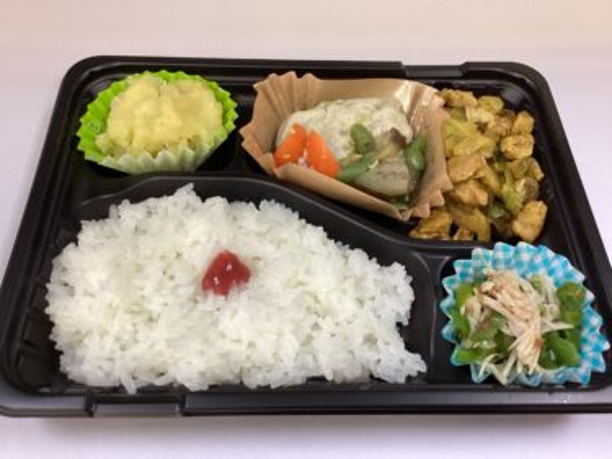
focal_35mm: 31
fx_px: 548
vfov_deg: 45.4
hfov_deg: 58.4
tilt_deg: -57.9
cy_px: 230
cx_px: 306
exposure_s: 1/60
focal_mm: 3.3
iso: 125
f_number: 2.4
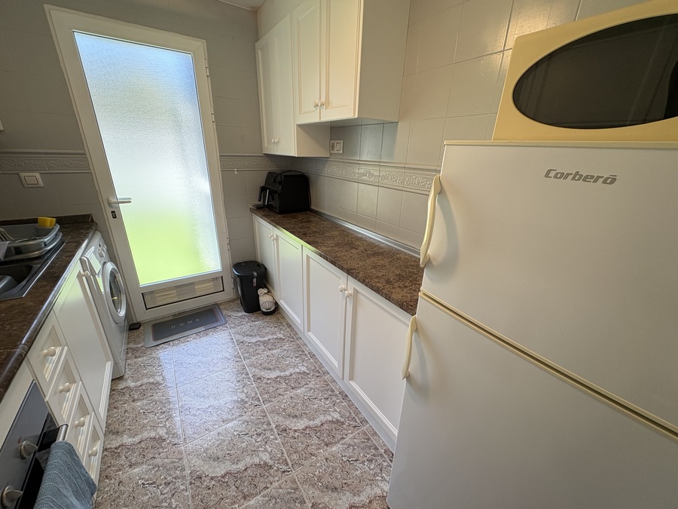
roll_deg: -0.3
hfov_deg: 102.1
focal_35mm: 14
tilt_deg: -20.7
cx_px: 339
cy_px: 254
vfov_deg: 85.7
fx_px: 274
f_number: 2.2
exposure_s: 1/130
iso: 64
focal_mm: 2.22
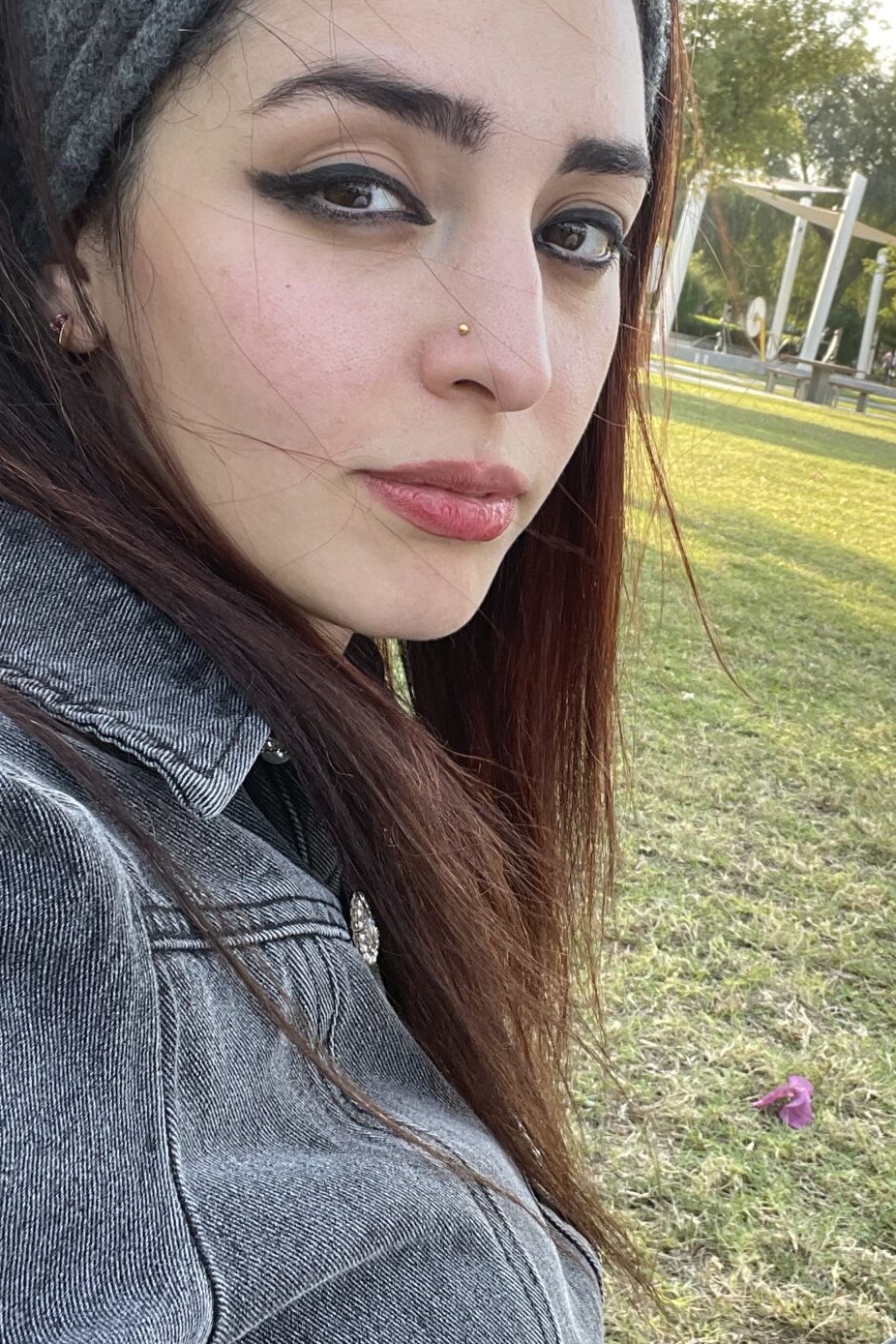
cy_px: 659
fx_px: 1717
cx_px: 537
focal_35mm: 46
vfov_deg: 42.7
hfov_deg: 29.2
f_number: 2.2
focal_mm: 2.71
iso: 32
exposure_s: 1/121
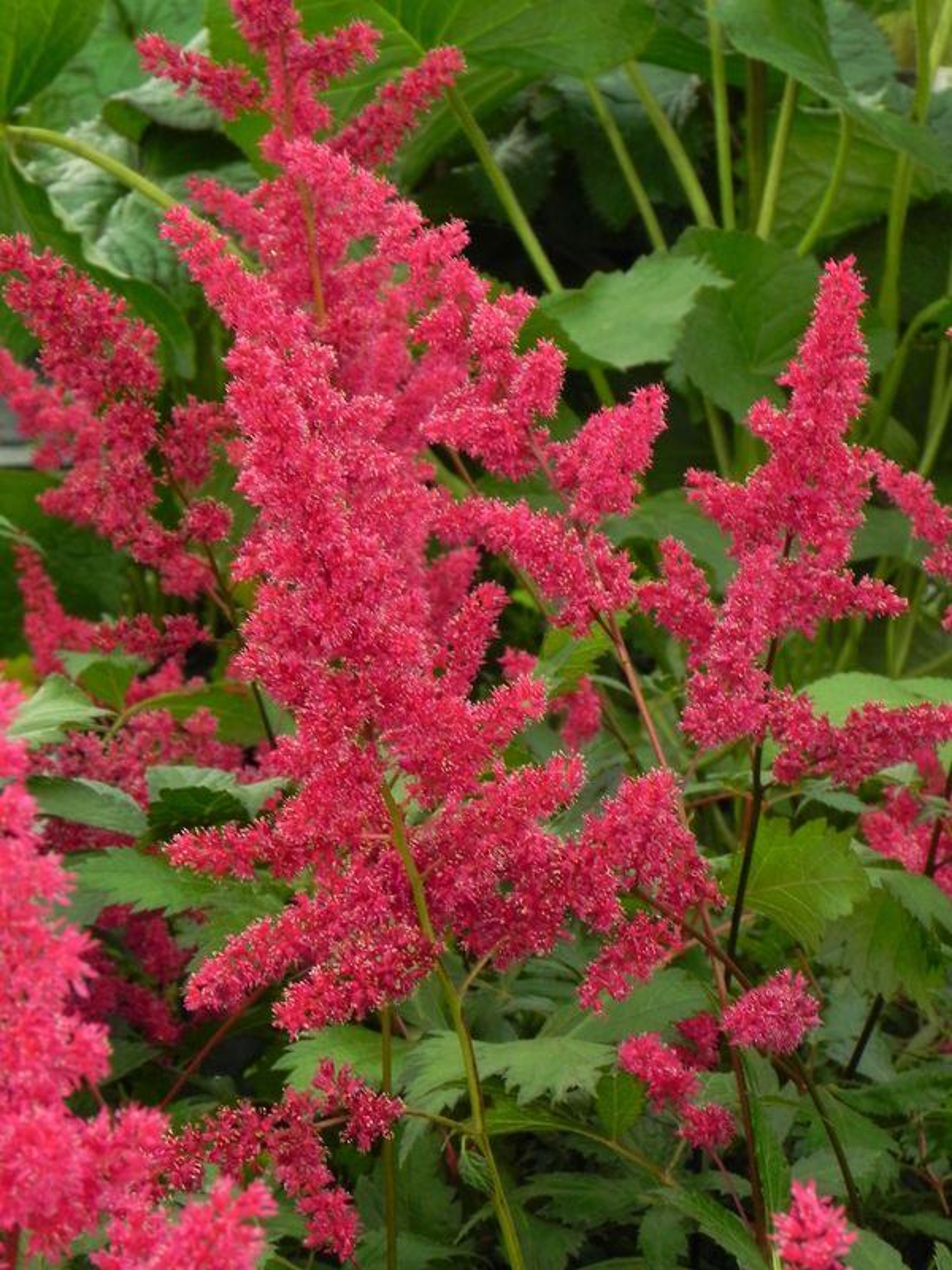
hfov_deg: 14.1
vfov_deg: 18.7
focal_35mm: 105
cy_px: 635
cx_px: 476
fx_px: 3850
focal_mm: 18.8
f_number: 7.1
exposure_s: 1/50
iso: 160
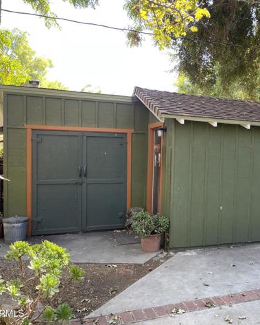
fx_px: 317
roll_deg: -1.0
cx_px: 211
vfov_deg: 54.2
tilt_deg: -2.1
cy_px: 164
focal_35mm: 33
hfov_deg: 42.4
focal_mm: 5.1
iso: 32
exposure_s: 1/100
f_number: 1.6
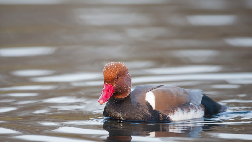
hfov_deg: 3.8
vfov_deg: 2.1
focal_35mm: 573
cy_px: 86
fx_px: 3830
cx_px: 132
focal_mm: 500
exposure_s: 1/320
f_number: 4
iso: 800
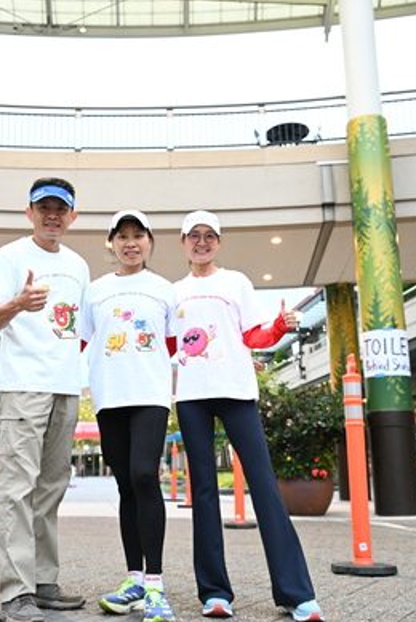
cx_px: 153
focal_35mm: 41
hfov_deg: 32.5
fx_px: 709
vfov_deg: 47.4
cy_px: 309
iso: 6400
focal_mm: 29
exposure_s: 1/250
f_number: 4
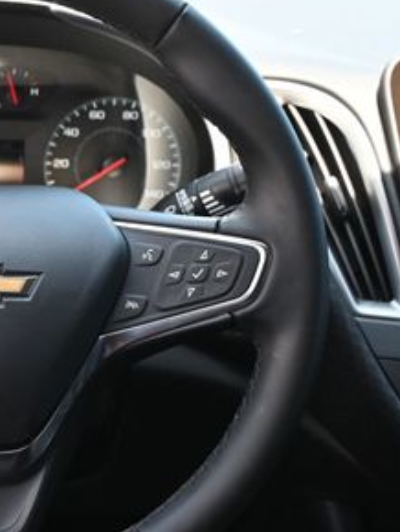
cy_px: 281
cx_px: -18
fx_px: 1369
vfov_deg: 22.0
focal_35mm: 89
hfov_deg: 16.2
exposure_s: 1/125
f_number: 4.5
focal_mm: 28
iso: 560
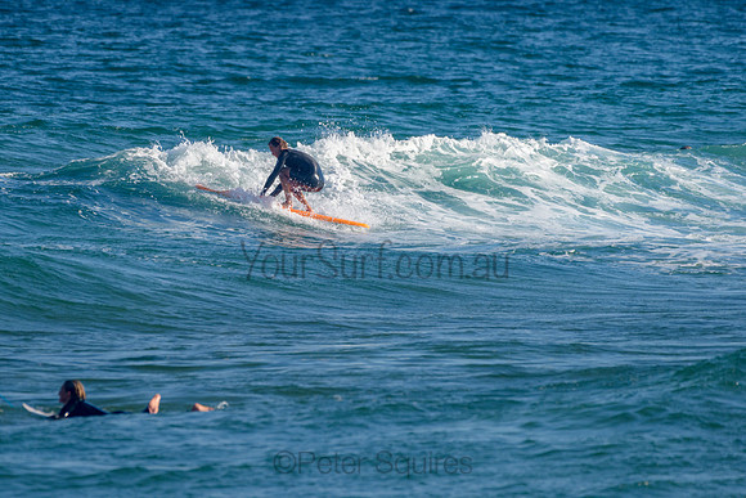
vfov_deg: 2.2
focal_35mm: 623
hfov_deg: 3.3
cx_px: 282
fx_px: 12902
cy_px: 188
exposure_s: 1/2000
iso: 220
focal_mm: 500
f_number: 5.6
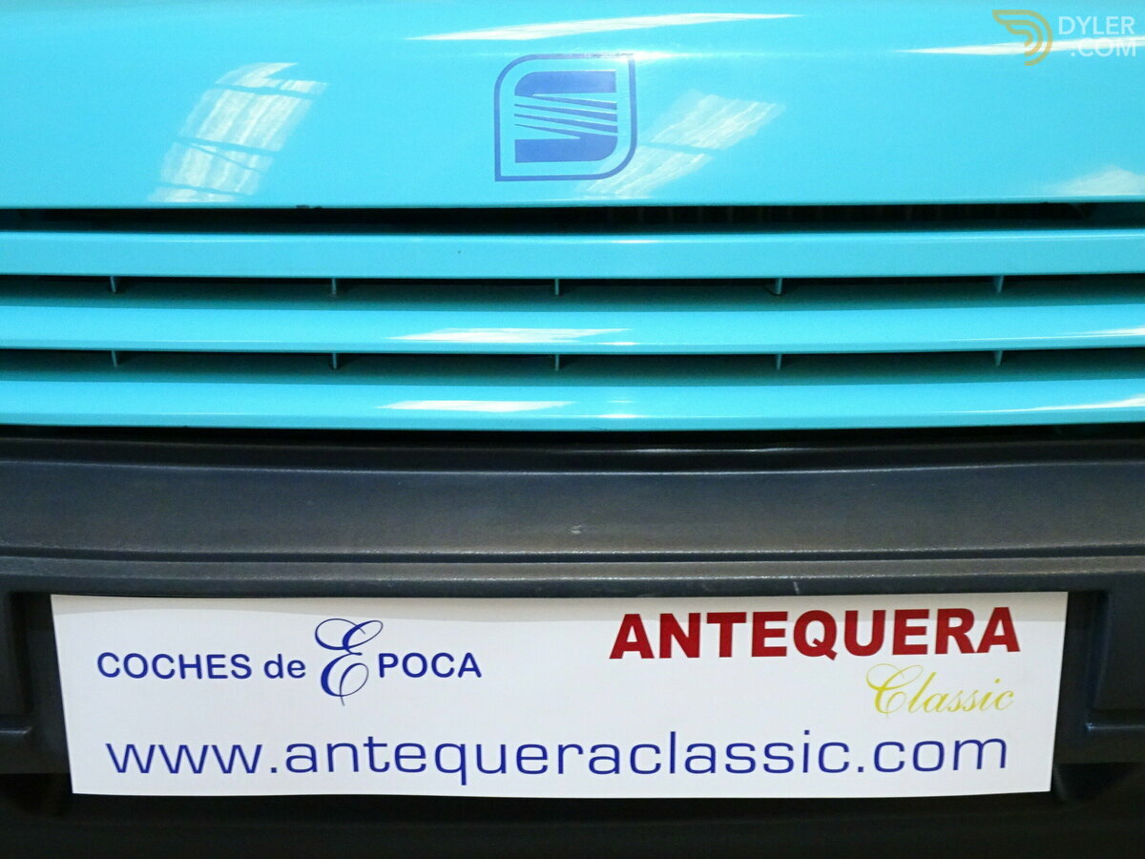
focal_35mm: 40
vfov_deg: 36.0
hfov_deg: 46.8
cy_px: 430
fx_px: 1323
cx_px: 572
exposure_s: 1/25
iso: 800
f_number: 4
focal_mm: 6.8
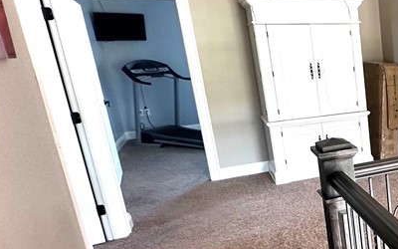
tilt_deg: -14.8
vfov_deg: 33.5
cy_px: 146
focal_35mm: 38
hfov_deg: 39.1
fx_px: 412
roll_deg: +1.6
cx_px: 467
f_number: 2.2
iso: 320
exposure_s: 1/86
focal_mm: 2.22
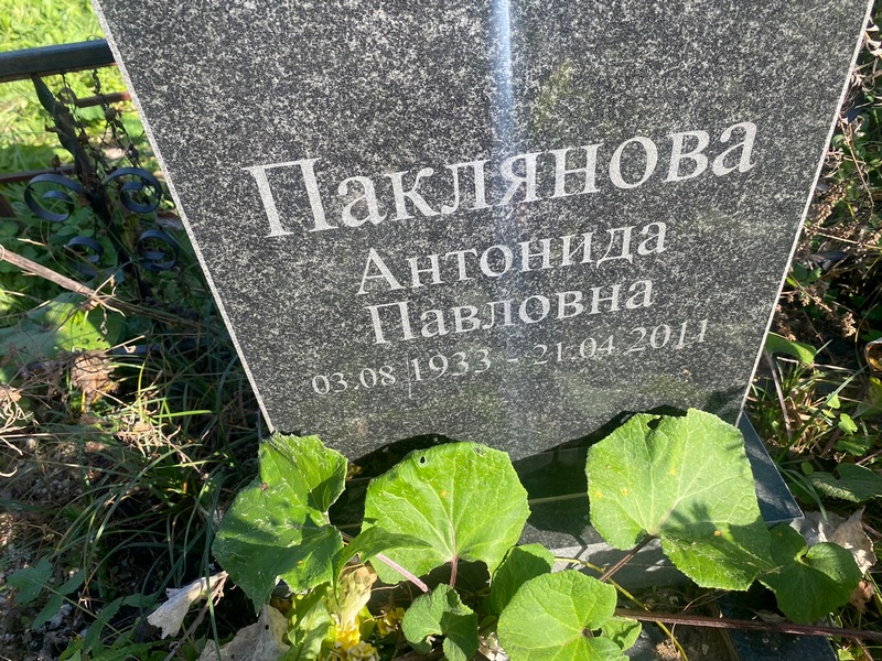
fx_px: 662
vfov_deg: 53.1
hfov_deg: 67.3
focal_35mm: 26
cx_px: 441
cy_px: 330
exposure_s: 1/702
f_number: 1.8
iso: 32
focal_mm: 4.25
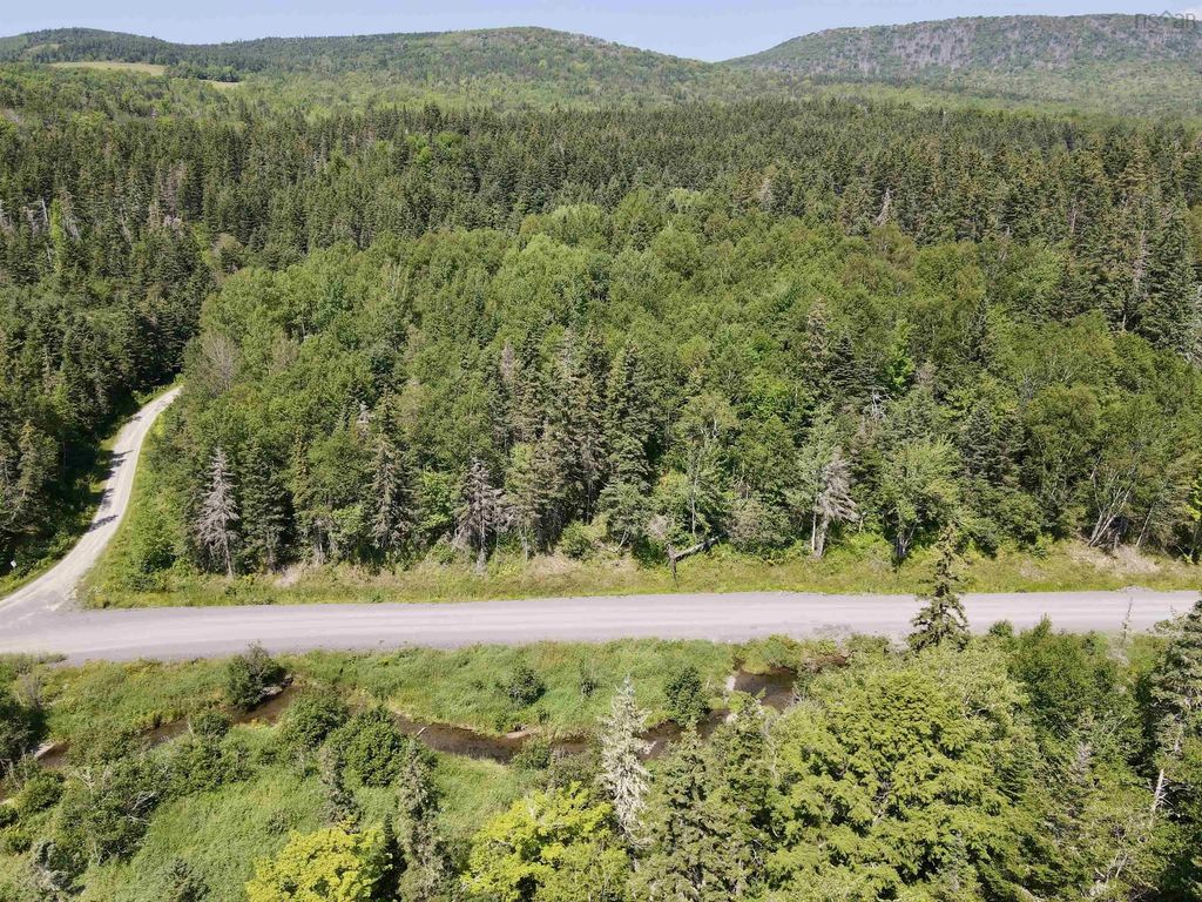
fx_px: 833
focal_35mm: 24
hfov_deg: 71.6
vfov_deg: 56.8
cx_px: 601
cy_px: 451
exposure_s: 1/400
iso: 110
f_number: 2.8
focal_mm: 4.5
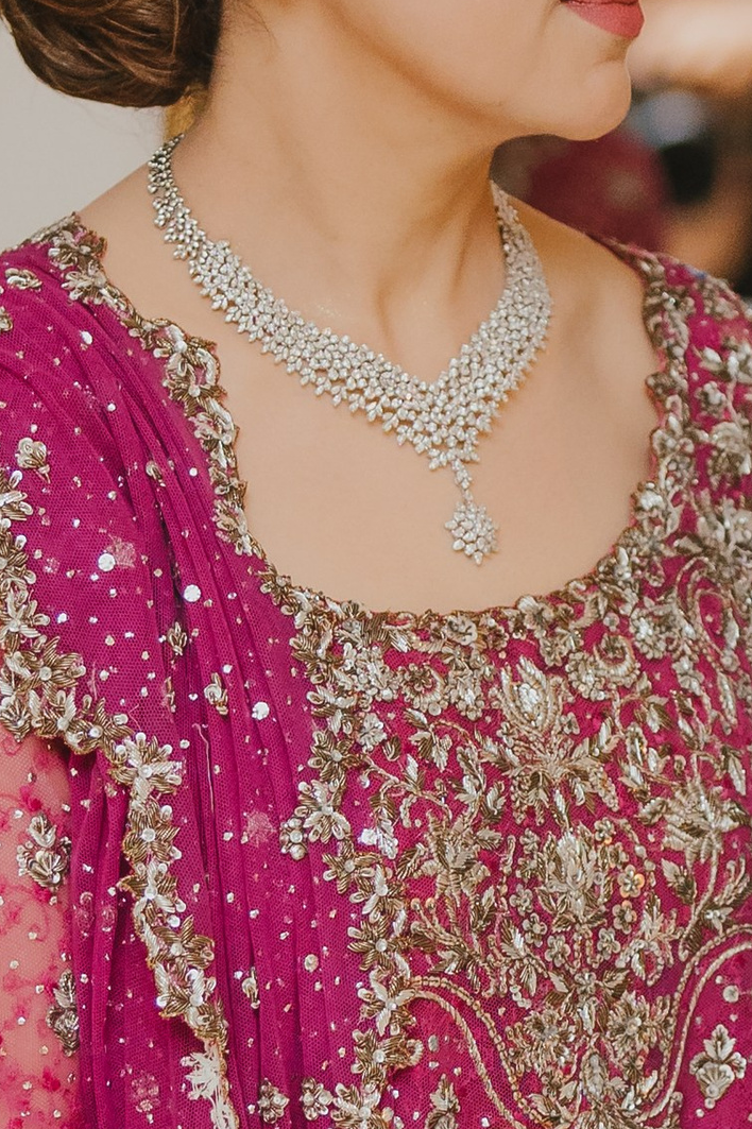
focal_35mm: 271
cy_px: 725
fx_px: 8496
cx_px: 818
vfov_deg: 7.6
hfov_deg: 5.1
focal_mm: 50
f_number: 1.6
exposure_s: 1/160
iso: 1000
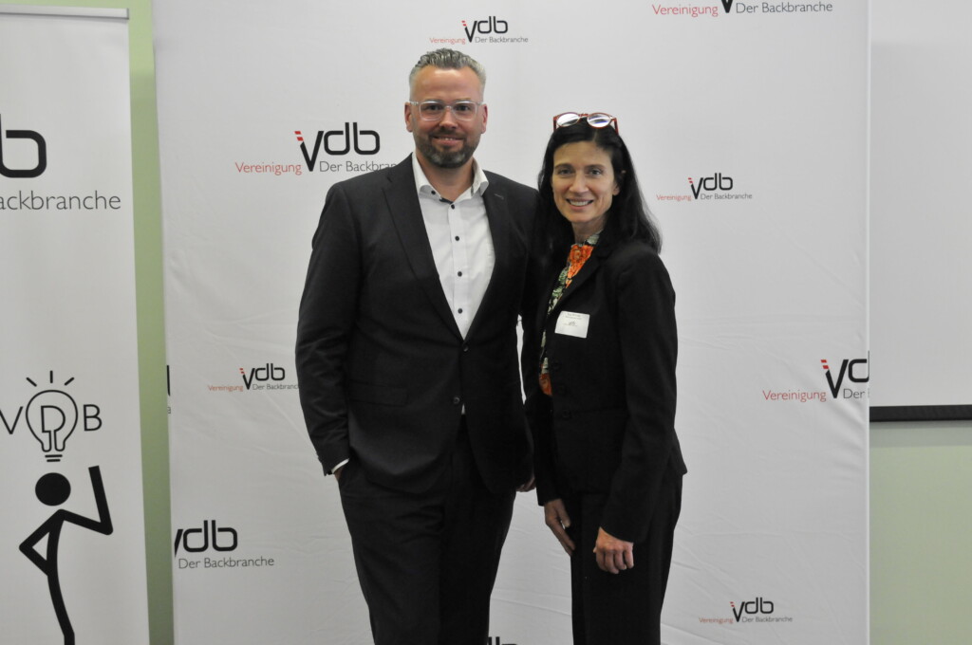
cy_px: 322
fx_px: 1254
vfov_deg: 28.9
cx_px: 486
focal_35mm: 46
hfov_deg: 42.4
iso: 1800
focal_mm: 31
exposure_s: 1/125
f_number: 4
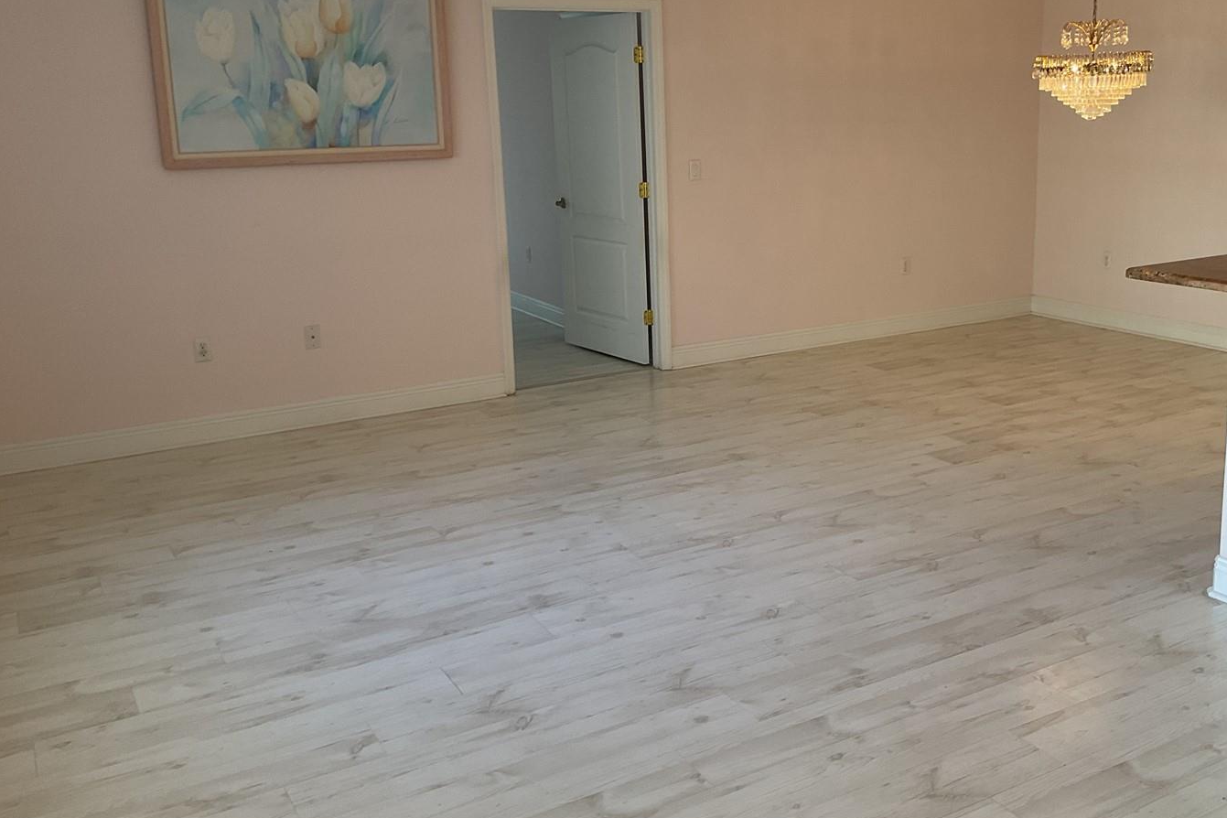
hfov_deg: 52.9
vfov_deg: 36.7
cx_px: 716
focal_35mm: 36
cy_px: 327
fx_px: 1227
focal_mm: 3
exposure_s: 1/60
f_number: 1.8
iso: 32
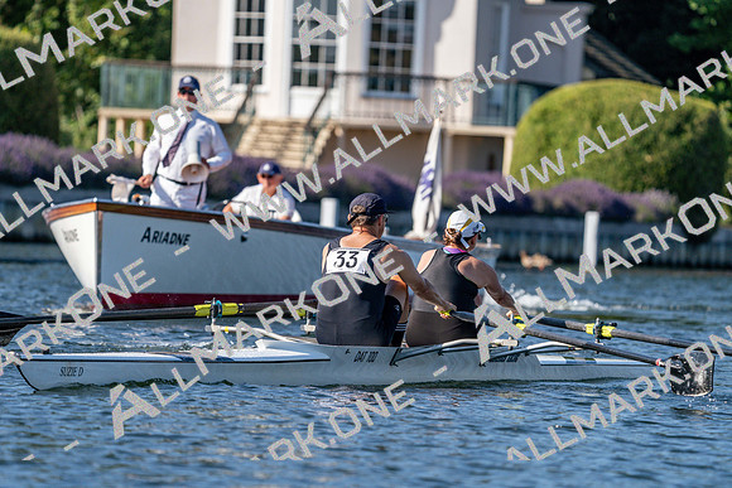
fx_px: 6589
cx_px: 366
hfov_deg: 6.4
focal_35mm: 324
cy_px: 244
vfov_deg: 4.2
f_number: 6.3
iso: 320
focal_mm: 324
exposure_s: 1/1600
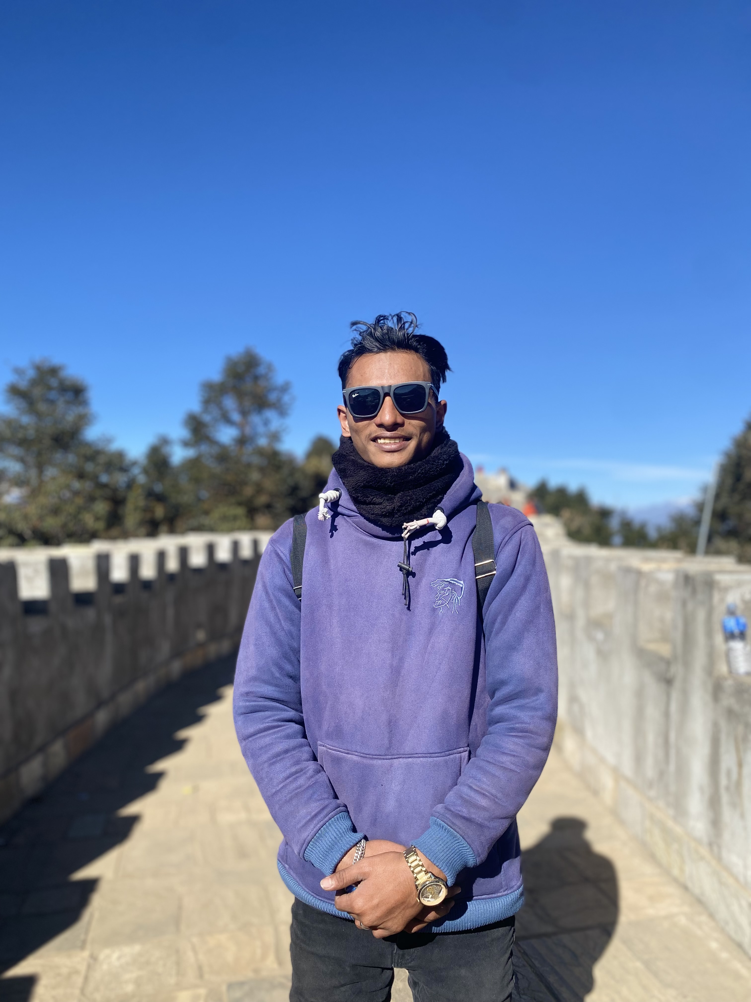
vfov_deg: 67.3
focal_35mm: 26
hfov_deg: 53.1
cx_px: 376
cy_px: 501
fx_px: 752
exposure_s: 1/2066
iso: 32
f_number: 1.8
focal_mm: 4.25
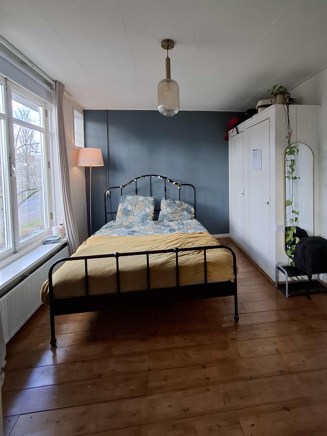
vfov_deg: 93.2
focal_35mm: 16
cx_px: 186
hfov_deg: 77.7
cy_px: 173
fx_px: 202
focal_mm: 1.74
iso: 100
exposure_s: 1/40
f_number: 2.2
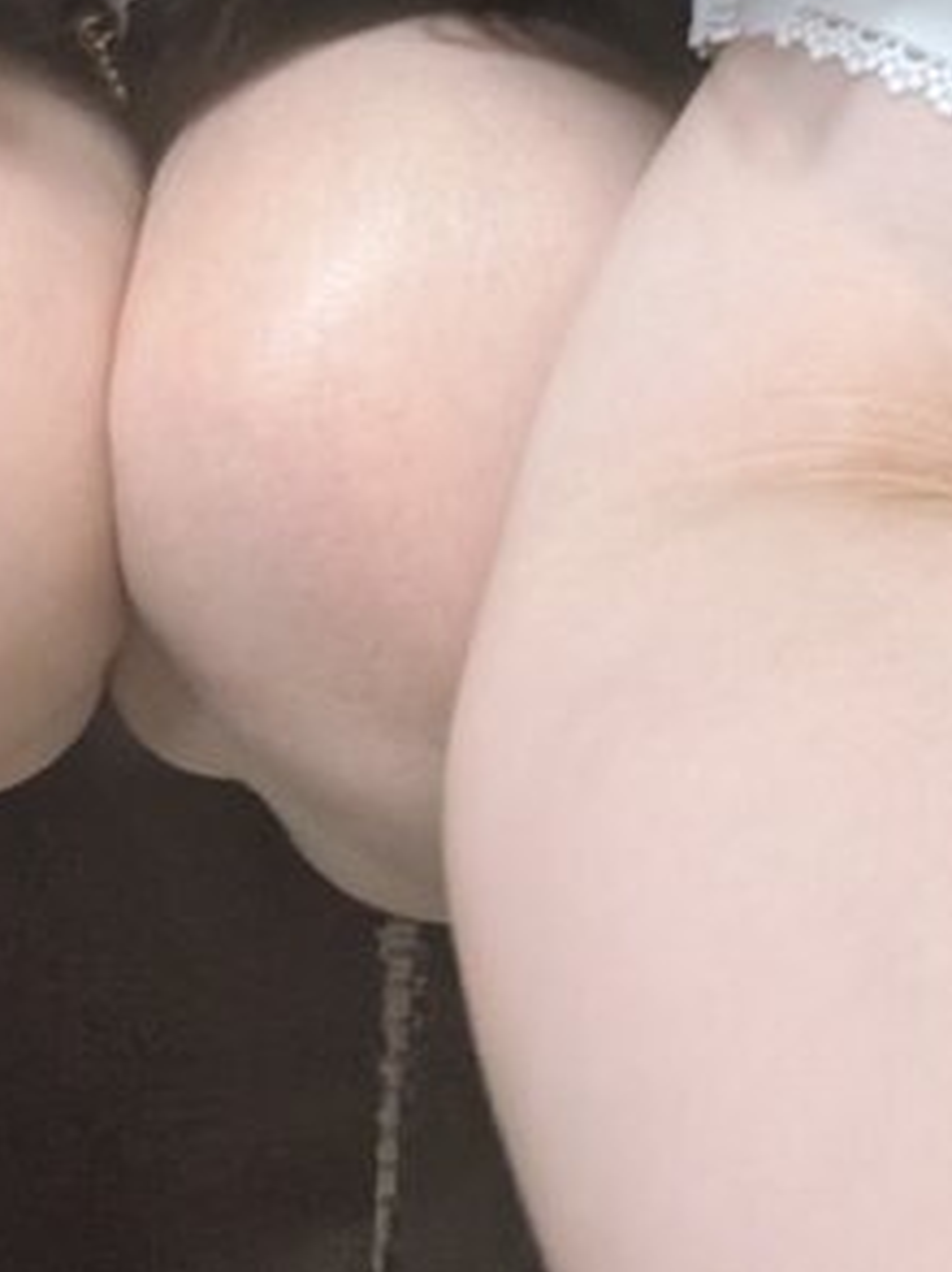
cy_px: -110
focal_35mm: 61
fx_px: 2240
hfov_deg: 23.9
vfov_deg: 28.9
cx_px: 359
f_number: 2.2
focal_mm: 2.74
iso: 998
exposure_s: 1/60
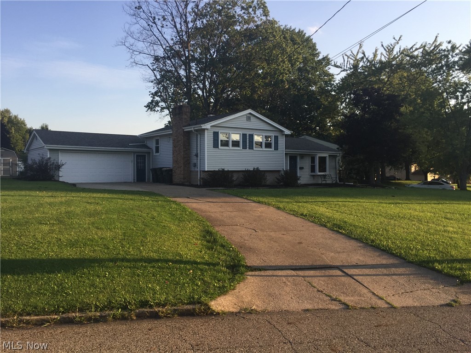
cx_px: 236
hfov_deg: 61.7
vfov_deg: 48.2
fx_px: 395
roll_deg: -0.3
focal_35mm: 29
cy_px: 176
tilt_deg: +0.1
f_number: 2.2
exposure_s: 1/590
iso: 32
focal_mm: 4.15
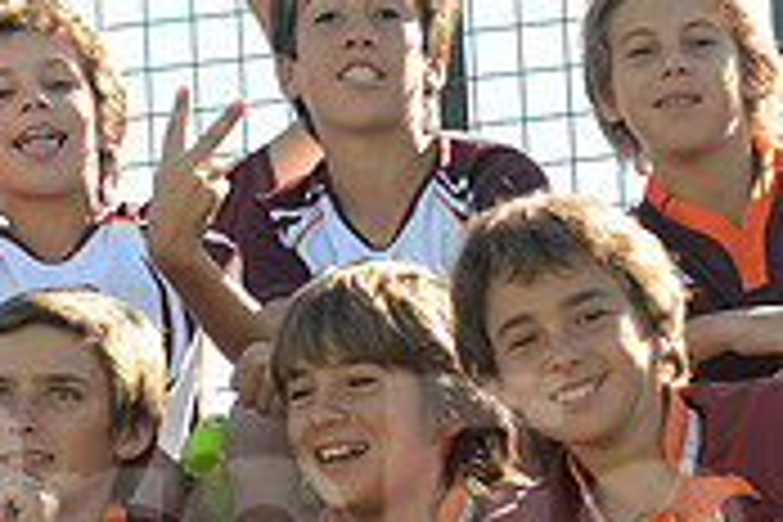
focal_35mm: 386
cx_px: 189
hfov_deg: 5.3
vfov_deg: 3.6
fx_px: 8395
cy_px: 511
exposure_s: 1/400
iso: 320
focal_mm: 116
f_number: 4
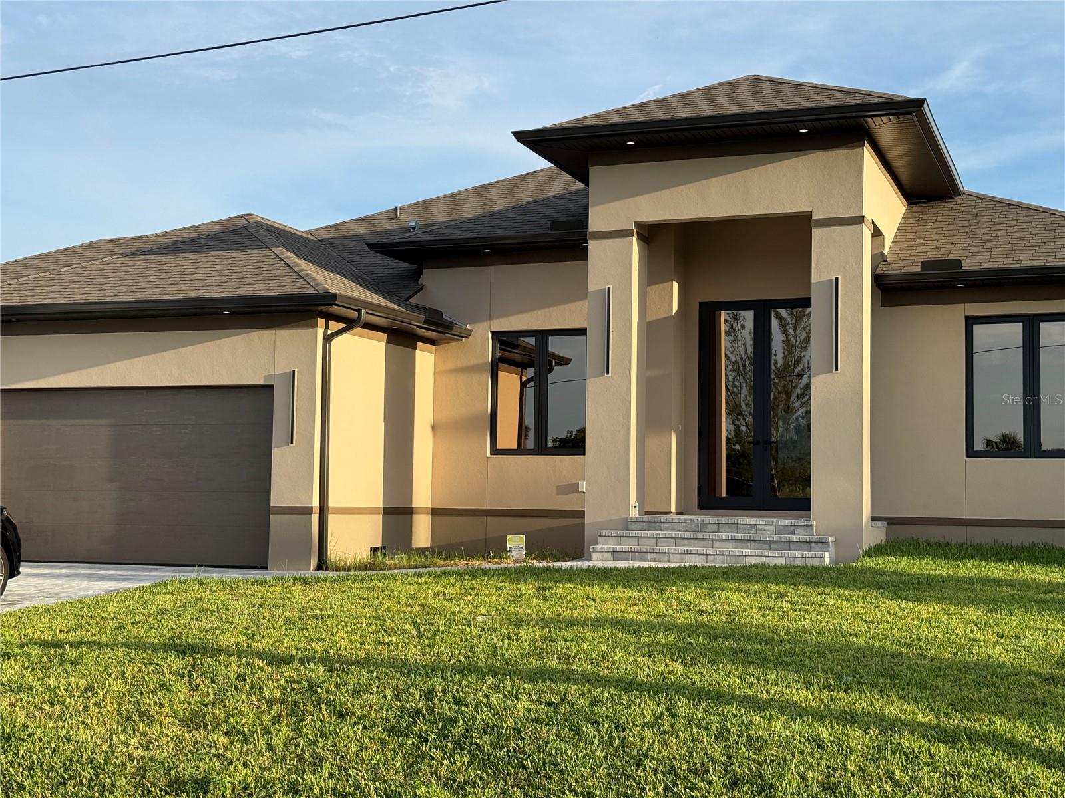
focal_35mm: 48
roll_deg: -1.1
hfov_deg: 39.7
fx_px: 1477
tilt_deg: +4.4
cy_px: 399
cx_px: 532
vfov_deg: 30.3
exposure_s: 1/2273
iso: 64
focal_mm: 6.76
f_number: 1.78
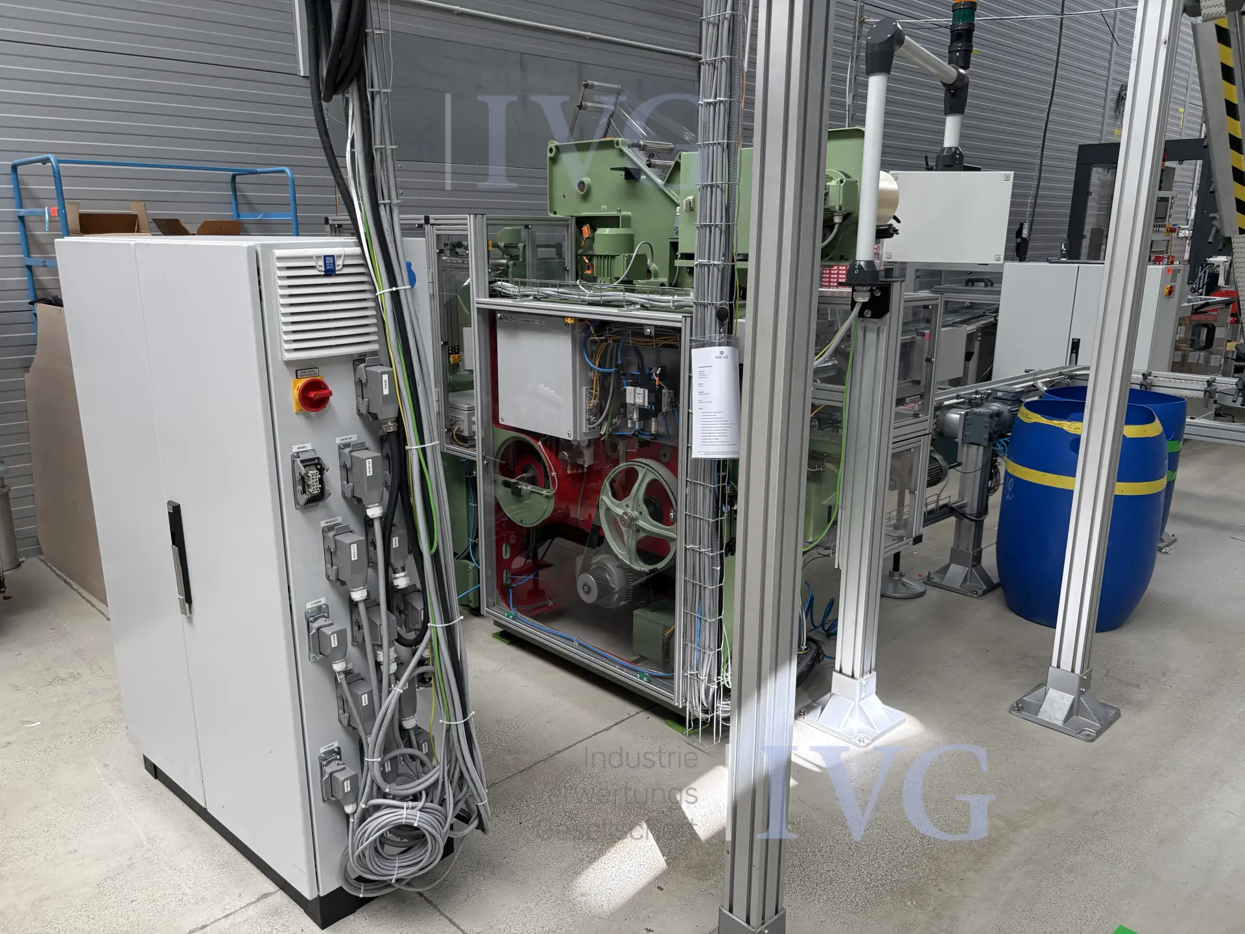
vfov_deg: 53.1
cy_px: 467
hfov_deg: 67.3
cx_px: 622
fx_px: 935
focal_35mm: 26
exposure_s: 1/178
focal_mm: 5.96
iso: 125
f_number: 1.6
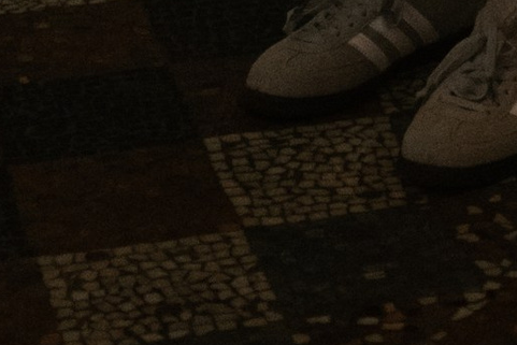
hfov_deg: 7.3
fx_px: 4008
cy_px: -1268
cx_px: 707
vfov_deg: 4.4
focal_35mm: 279
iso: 2000
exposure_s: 1/200
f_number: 1.8
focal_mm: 35
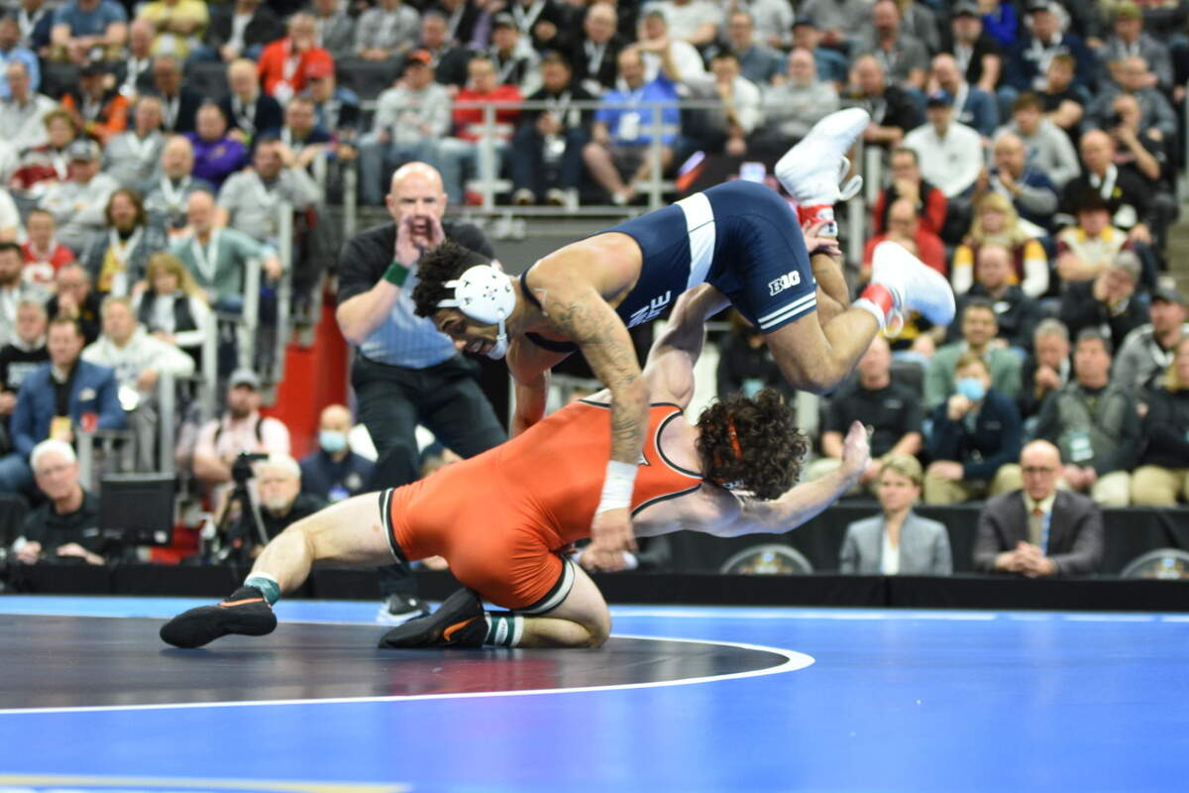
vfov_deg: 10.6
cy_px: 396
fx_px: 4260
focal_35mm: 129
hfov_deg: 15.9
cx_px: 594
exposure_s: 1/320
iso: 1400
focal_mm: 86
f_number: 2.8
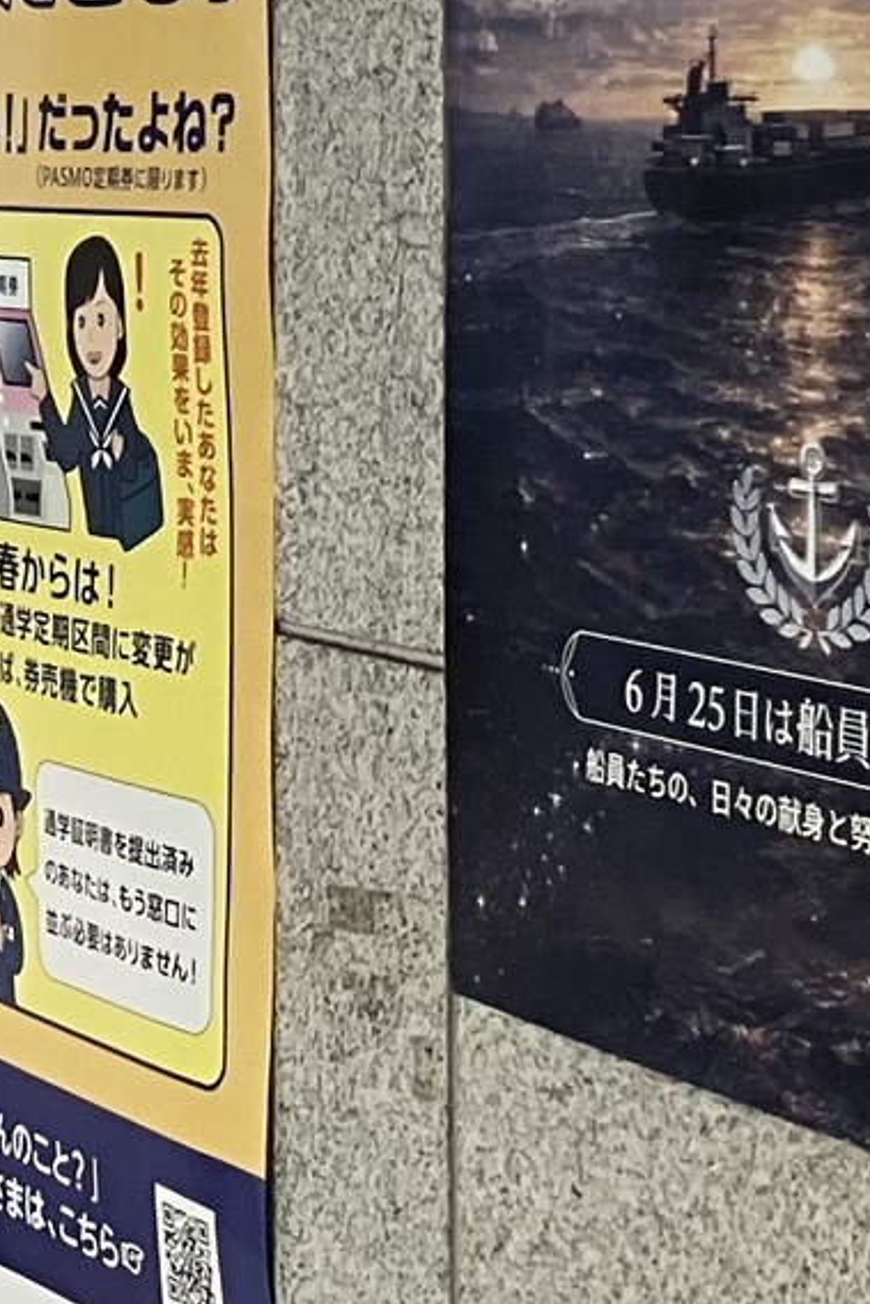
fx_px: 4492
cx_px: -1445
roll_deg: -0.8
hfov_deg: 9.4
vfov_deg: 16.2
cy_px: 46
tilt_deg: +2.9
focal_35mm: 124
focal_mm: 3.99
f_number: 1.8
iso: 160
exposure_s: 1/60
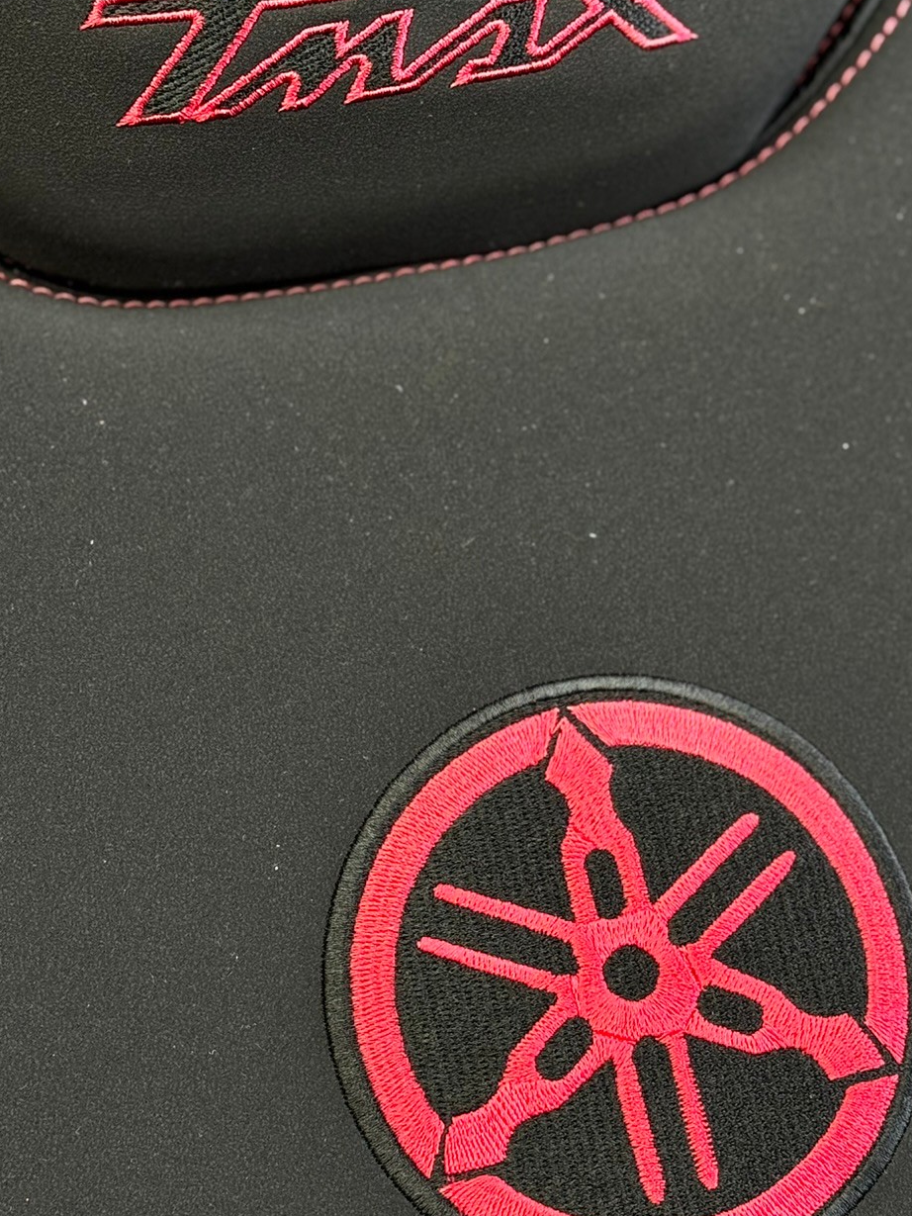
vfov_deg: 24.4
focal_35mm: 80
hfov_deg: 18.4
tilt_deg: -65.1
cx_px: 500
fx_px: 2810
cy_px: 666
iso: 80
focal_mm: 6.76
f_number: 1.78
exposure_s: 1/50
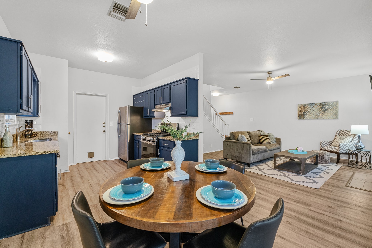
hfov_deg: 96.7
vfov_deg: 73.8
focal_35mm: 16
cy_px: 124
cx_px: 186
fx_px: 165
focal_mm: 16
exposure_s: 1/5
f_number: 7.1
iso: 1000
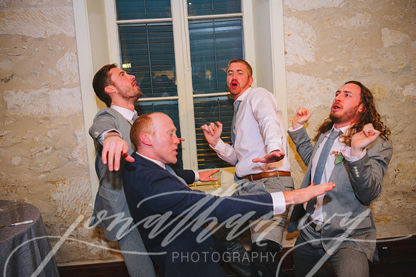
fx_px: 404
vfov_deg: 37.8
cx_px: 208
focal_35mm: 35
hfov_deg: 54.5
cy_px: 138
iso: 2000
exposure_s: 1/80
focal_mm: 35
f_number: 2.8
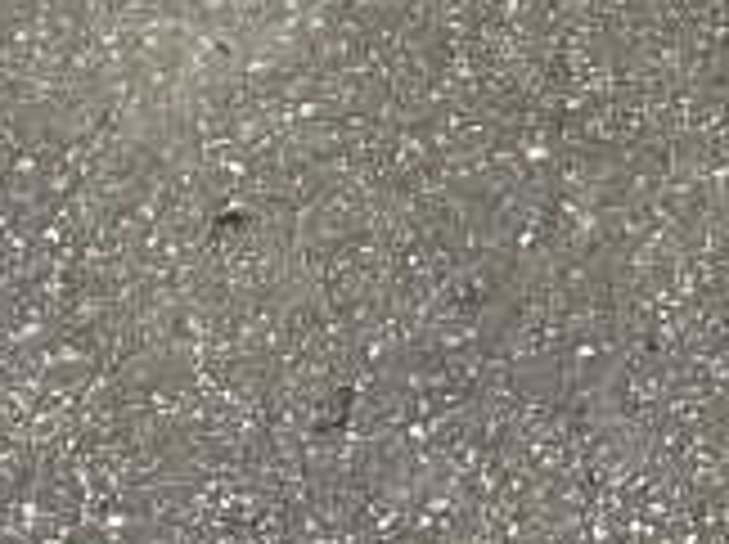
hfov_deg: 12.2
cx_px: 1202
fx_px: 3196
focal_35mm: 152
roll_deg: +2.5
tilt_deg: -29.5
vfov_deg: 8.3
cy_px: -1048
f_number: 1.78
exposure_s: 1/2028
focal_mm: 6.86
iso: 80
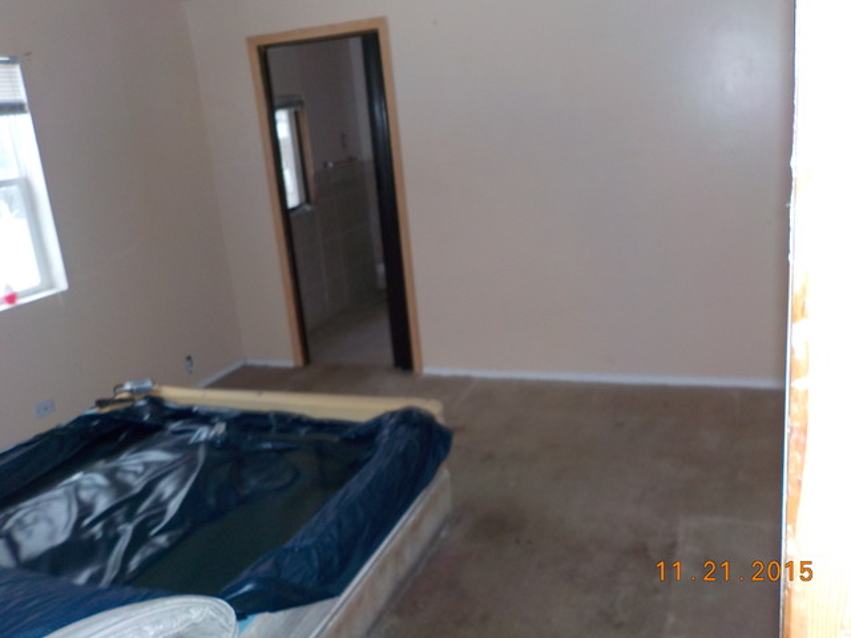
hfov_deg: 60.0
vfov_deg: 46.8
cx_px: 426
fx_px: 738
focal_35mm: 30
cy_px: 319
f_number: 3.3
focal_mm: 4.1
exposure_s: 1/30
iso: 200
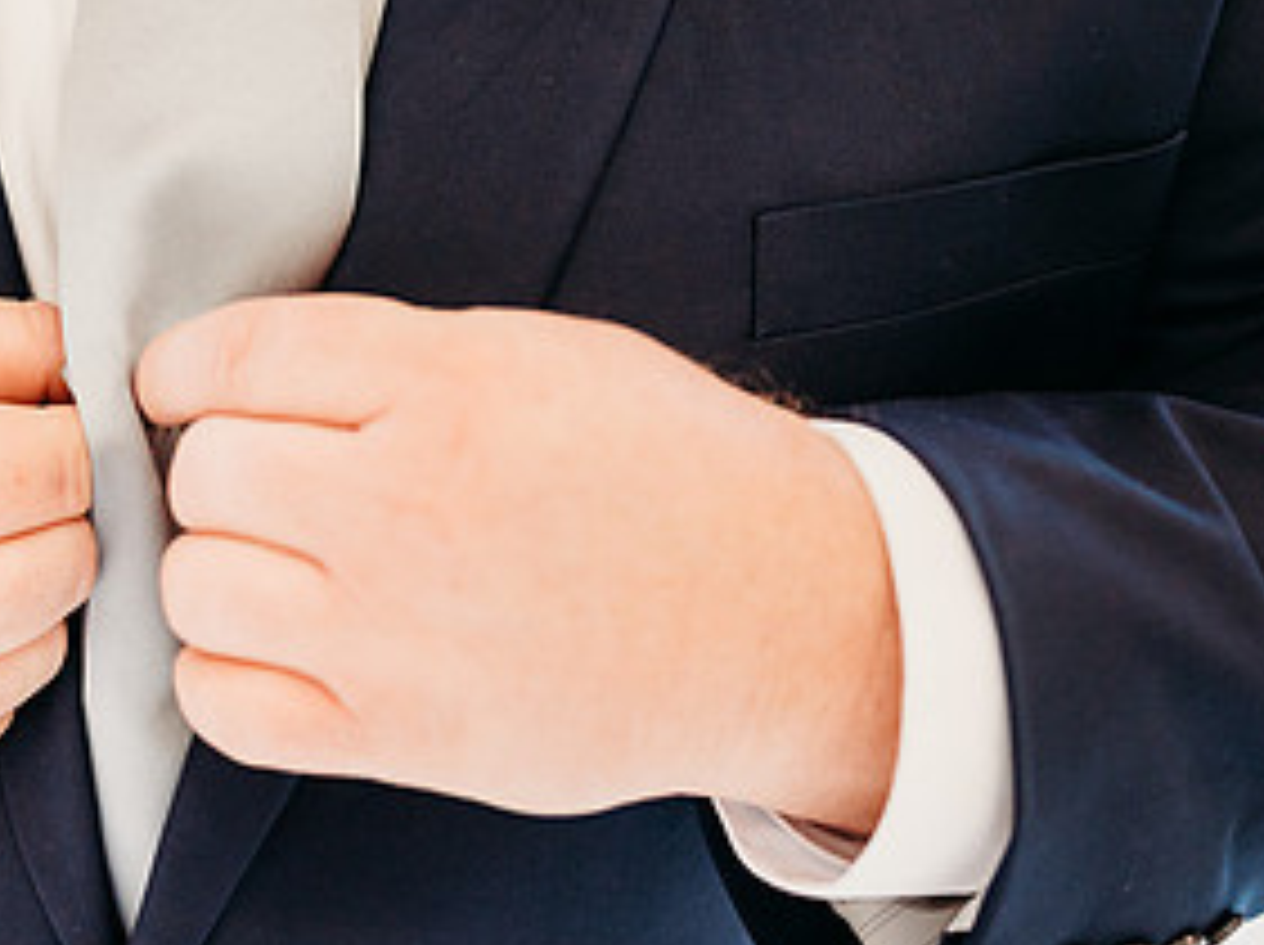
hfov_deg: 34.1
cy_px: 642
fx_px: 1896
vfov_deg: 27.8
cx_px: 51
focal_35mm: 52
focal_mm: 24
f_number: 1.8
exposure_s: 1/160
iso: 320
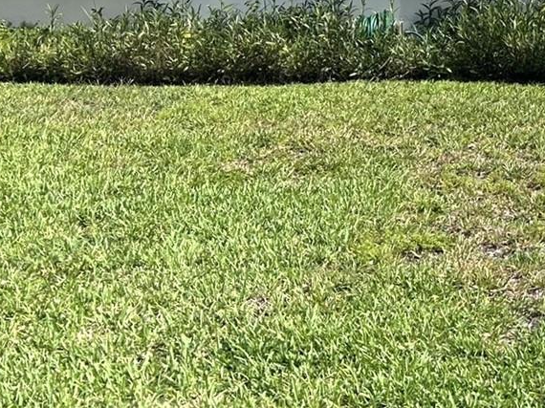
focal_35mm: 73
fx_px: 1149
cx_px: 707
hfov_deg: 23.6
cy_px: -118
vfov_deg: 18.7
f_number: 1.5
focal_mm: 5.7
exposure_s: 1/2165
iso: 50
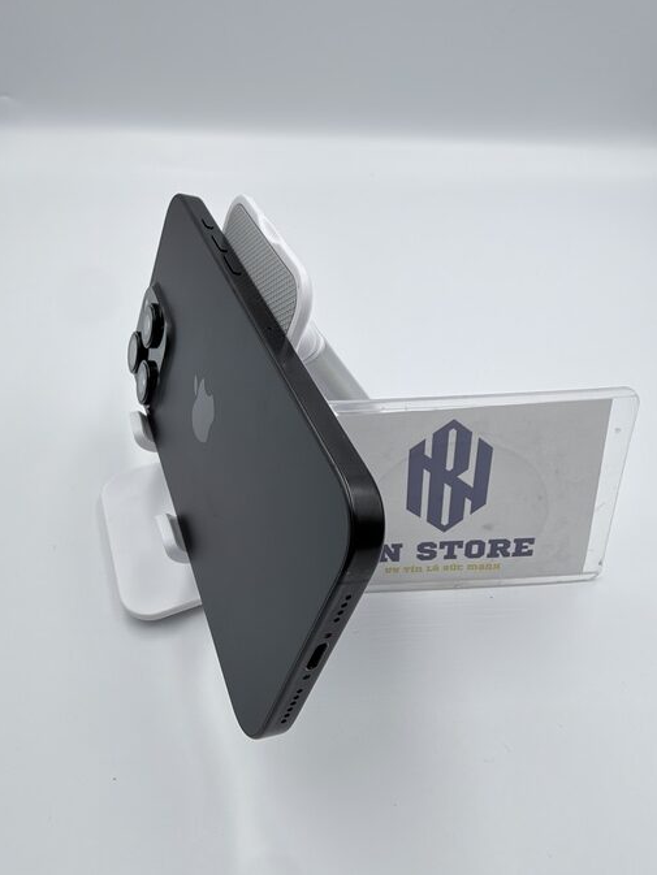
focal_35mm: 26
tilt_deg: -37.3
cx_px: 336
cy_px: 429
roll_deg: -0.3
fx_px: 658
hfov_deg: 53.1
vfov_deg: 67.3
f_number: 2.2
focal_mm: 2.22
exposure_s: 1/340
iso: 40
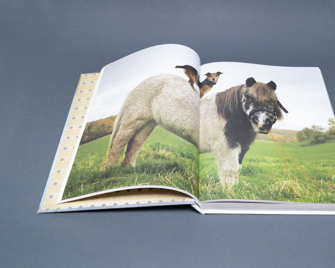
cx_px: 194
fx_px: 407
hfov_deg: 44.6
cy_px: 135
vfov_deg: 36.5
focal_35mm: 41
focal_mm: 24
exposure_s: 1/125
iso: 200
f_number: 8
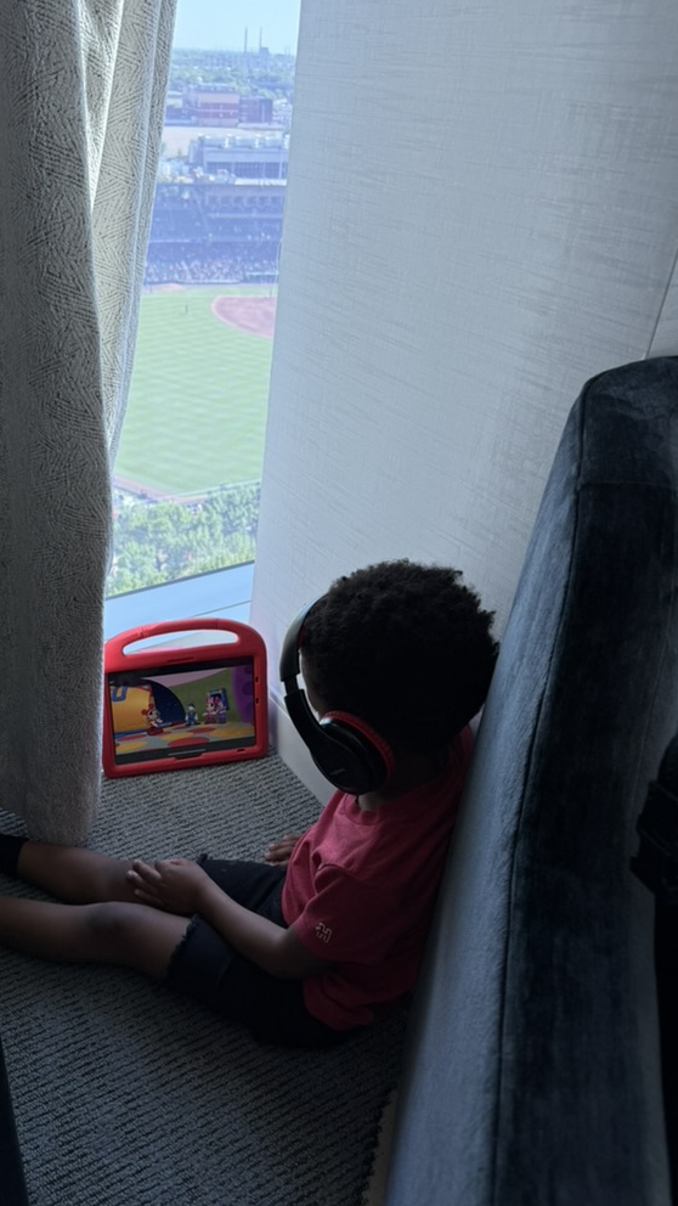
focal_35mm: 27
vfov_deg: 69.9
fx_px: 863
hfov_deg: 42.3
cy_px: 616
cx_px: 221
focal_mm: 6.76
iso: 125
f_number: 1.78
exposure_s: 1/190
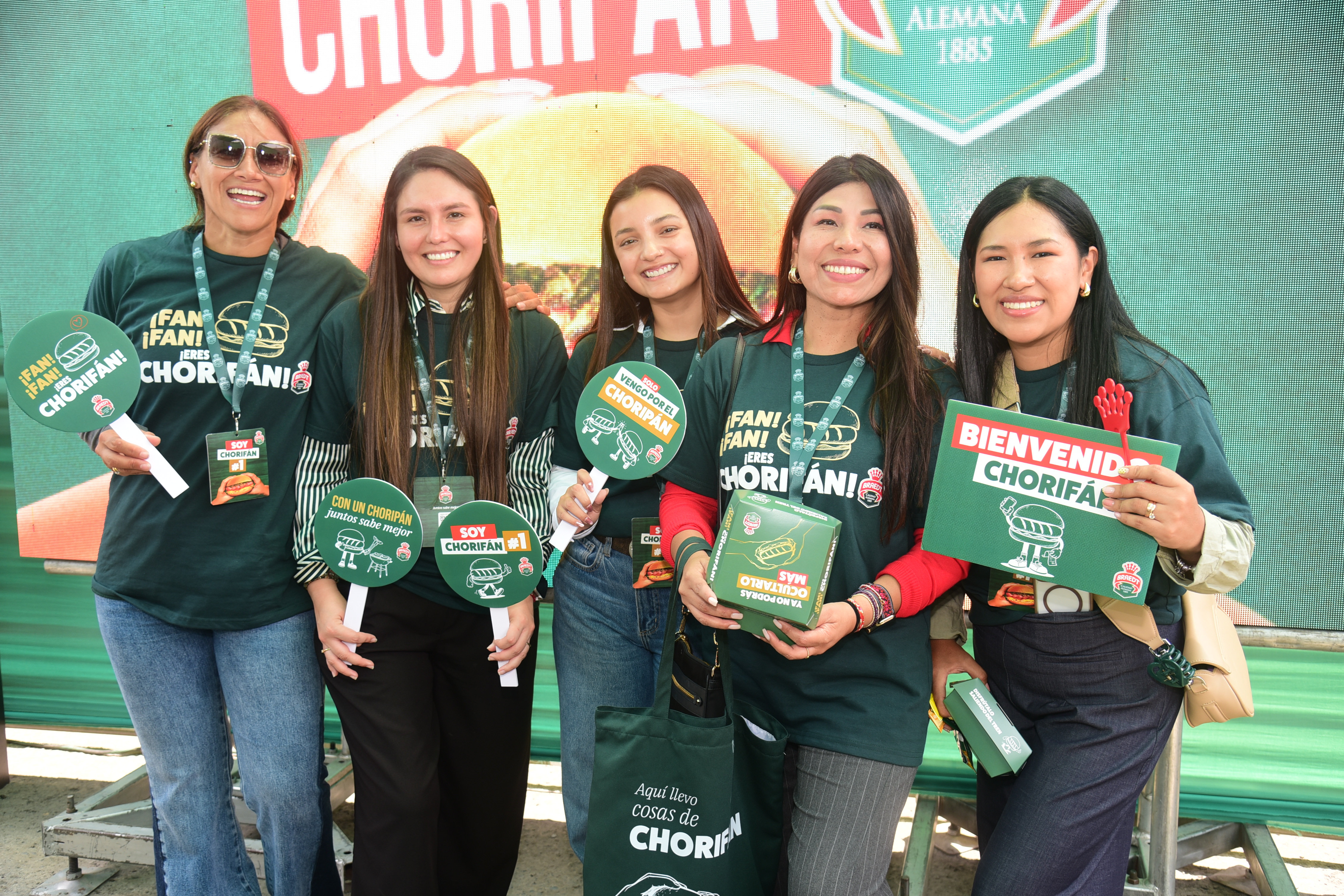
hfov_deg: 58.7
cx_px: 672
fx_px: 1195
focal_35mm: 32
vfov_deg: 41.1
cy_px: 448
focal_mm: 32
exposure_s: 1/125
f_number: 5
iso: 200
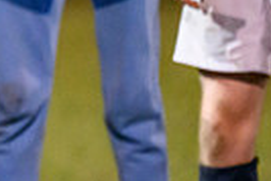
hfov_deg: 1.2
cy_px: -196
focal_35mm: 1745
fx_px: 13150
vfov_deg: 0.8
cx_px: -283
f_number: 2.8
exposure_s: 1/640
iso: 16000
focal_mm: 400
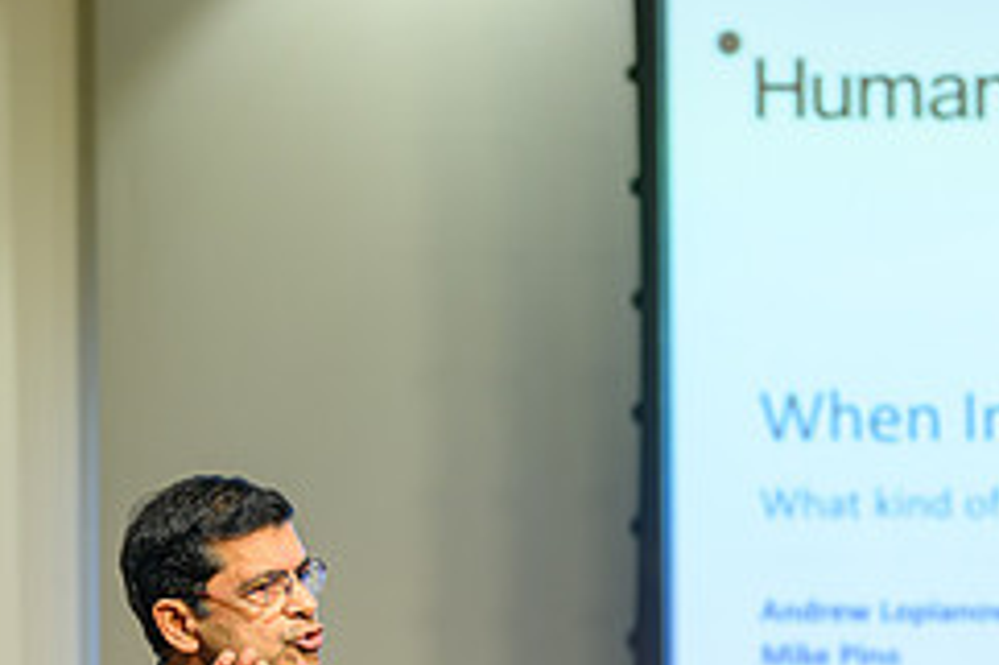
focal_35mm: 330
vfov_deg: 4.1
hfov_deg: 6.2
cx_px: 718
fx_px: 9151
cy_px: 779
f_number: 1.8
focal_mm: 135
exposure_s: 1/160
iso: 110
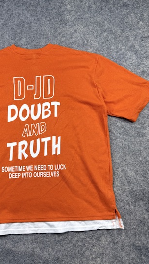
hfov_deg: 36.9
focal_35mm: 31
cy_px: 138
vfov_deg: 62.6
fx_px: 218
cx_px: 38
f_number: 1.78
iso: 64
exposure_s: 1/161
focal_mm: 6.76
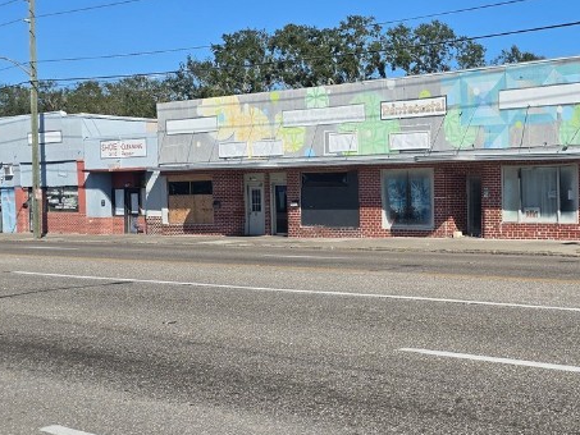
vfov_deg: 28.0
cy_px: 243
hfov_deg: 35.4
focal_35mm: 52
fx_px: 872
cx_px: 480
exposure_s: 1/1044
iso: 12
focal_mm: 6.3
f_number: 1.7
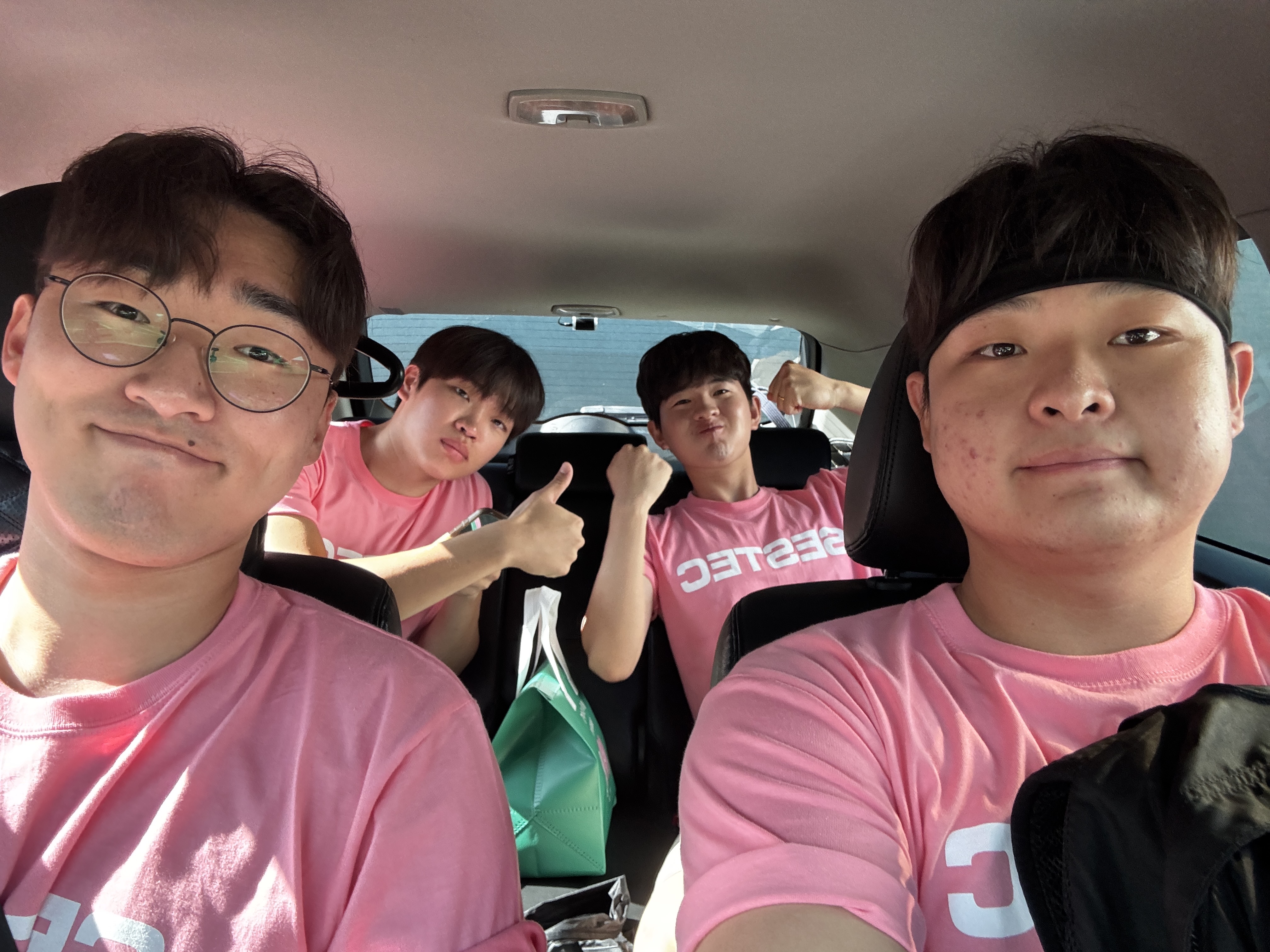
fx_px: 844
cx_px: 635
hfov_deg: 73.9
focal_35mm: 23
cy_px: 476
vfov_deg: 58.9
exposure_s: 1/60
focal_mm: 2.69
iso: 160
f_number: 1.9
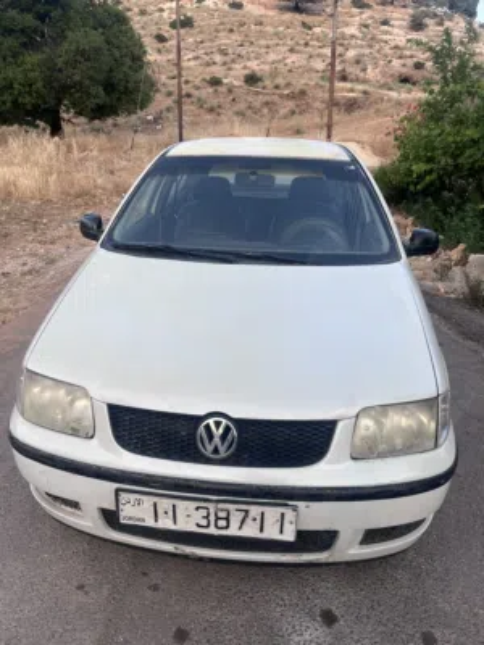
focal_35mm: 26
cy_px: 322
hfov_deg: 53.1
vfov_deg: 67.3
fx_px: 485
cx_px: 242
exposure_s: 1/198
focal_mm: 5.1
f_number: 1.6
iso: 40
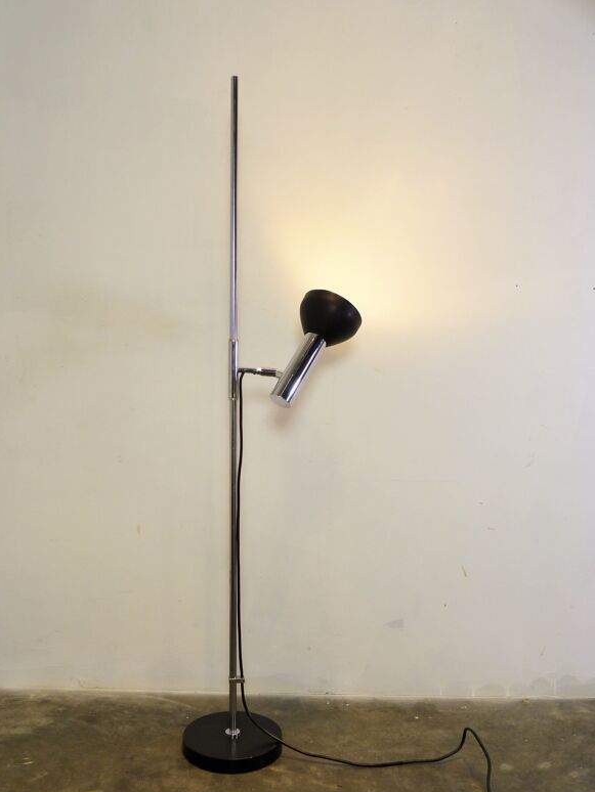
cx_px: 289
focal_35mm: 31
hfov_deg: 45.5
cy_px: 392
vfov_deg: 58.3
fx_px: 710
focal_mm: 5.4
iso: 80
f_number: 3
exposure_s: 1/50
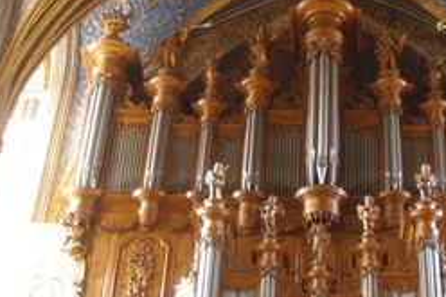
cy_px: 135
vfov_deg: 17.2
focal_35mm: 79
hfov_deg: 25.5
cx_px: 317
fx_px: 978
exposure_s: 1/5
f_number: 3.4
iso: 400
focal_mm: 7.91
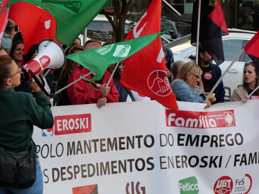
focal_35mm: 164
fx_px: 1227
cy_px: 103
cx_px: 115
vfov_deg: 9.1
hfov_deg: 12.0
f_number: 5.3
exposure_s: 1/200
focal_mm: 65
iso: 200
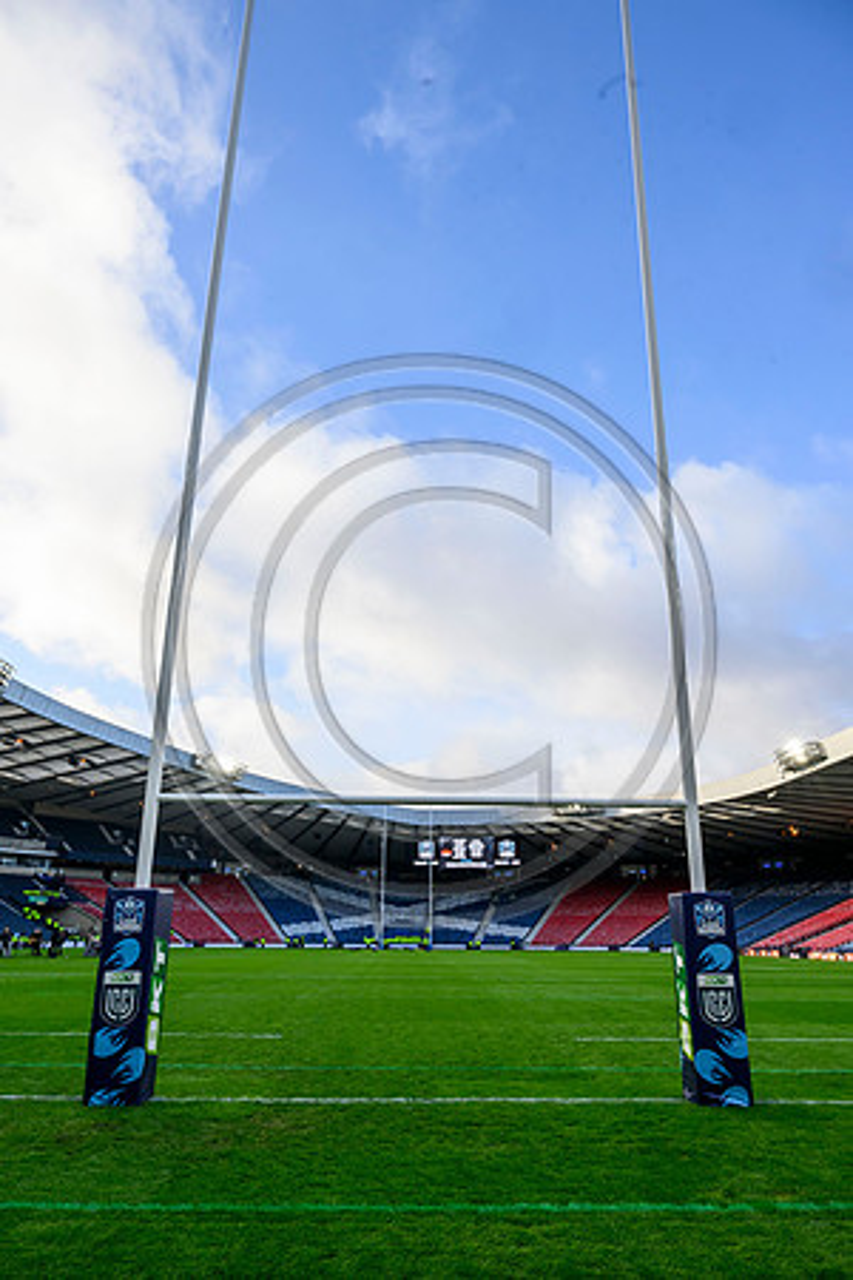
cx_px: 426
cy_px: 640
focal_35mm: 24
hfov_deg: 53.1
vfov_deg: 73.7
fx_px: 853
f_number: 10
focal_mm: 24
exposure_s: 1/500
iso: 1000
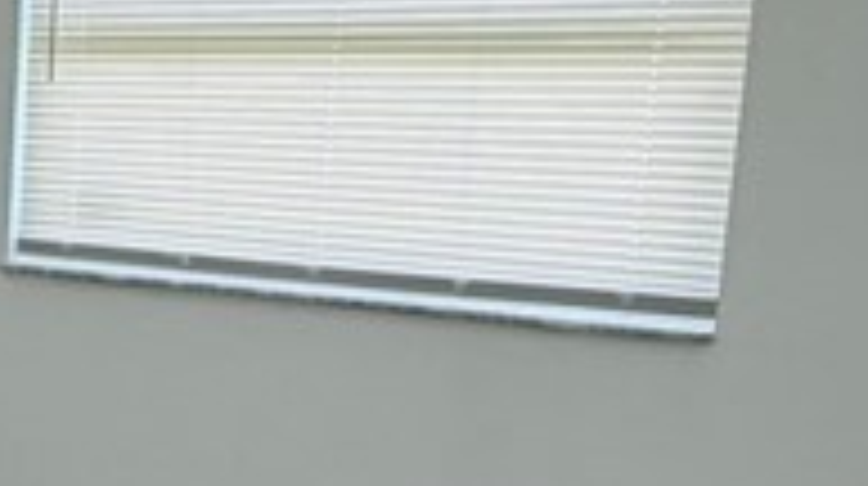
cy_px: 405
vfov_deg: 14.8
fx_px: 1862
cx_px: -459
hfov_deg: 21.6
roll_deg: -0.3
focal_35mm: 81
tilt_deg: -9.8
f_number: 2.2
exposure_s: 1/121
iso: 125
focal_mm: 2.22
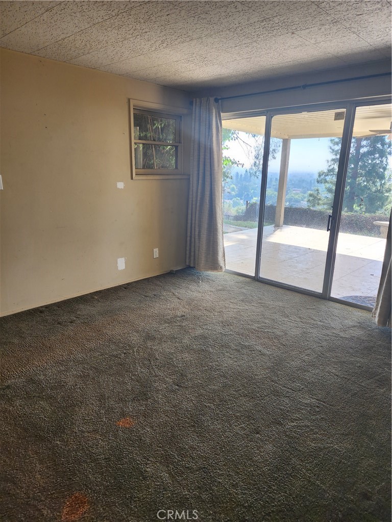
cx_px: 196
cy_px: 261
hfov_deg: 58.9
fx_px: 347
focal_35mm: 23
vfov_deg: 73.9
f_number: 1.8
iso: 64
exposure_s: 1/120
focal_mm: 6.4
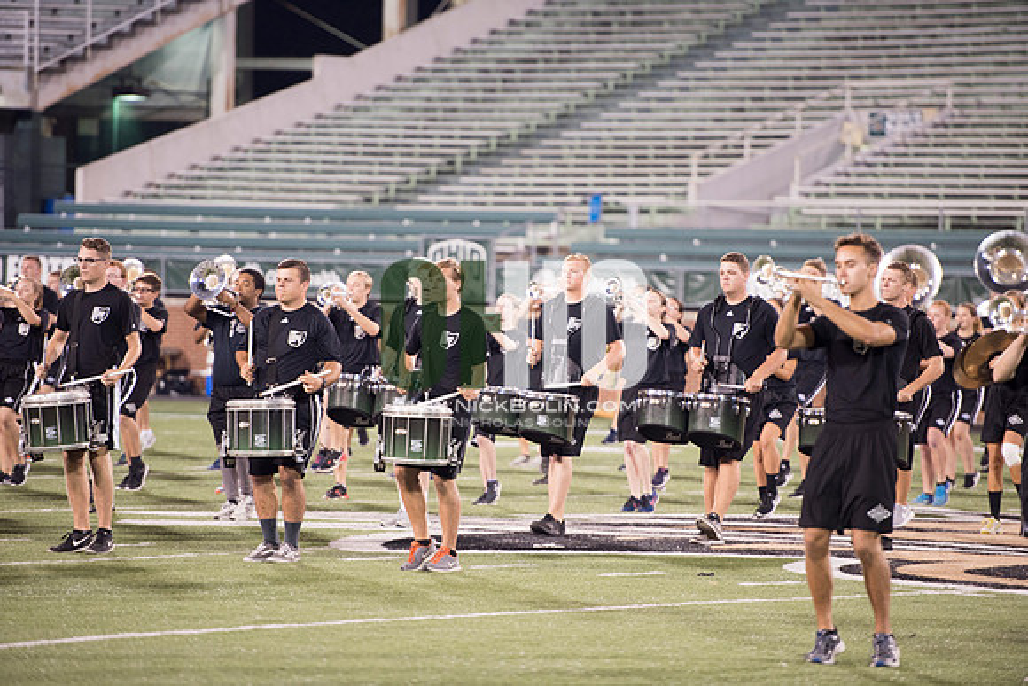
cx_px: 514
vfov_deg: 6.9
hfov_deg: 10.3
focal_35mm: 200
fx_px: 5712
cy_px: 343
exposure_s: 1/320
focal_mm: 200
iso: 1000
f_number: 2.8
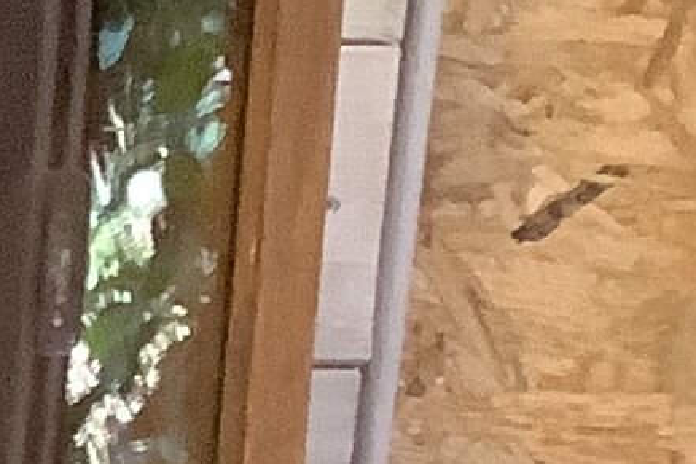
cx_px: -1800
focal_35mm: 241
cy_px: 941
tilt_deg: -14.2
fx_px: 4657
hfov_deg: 7.1
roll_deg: +0.2
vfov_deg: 5.6
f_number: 2.4
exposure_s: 1/60
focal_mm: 3.3
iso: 320
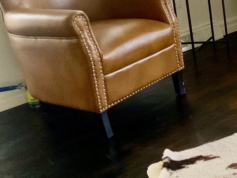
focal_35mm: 83
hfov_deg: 21.0
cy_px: 29
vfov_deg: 17.6
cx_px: 325
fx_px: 568
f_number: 1.8
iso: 64
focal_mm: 3
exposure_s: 1/60
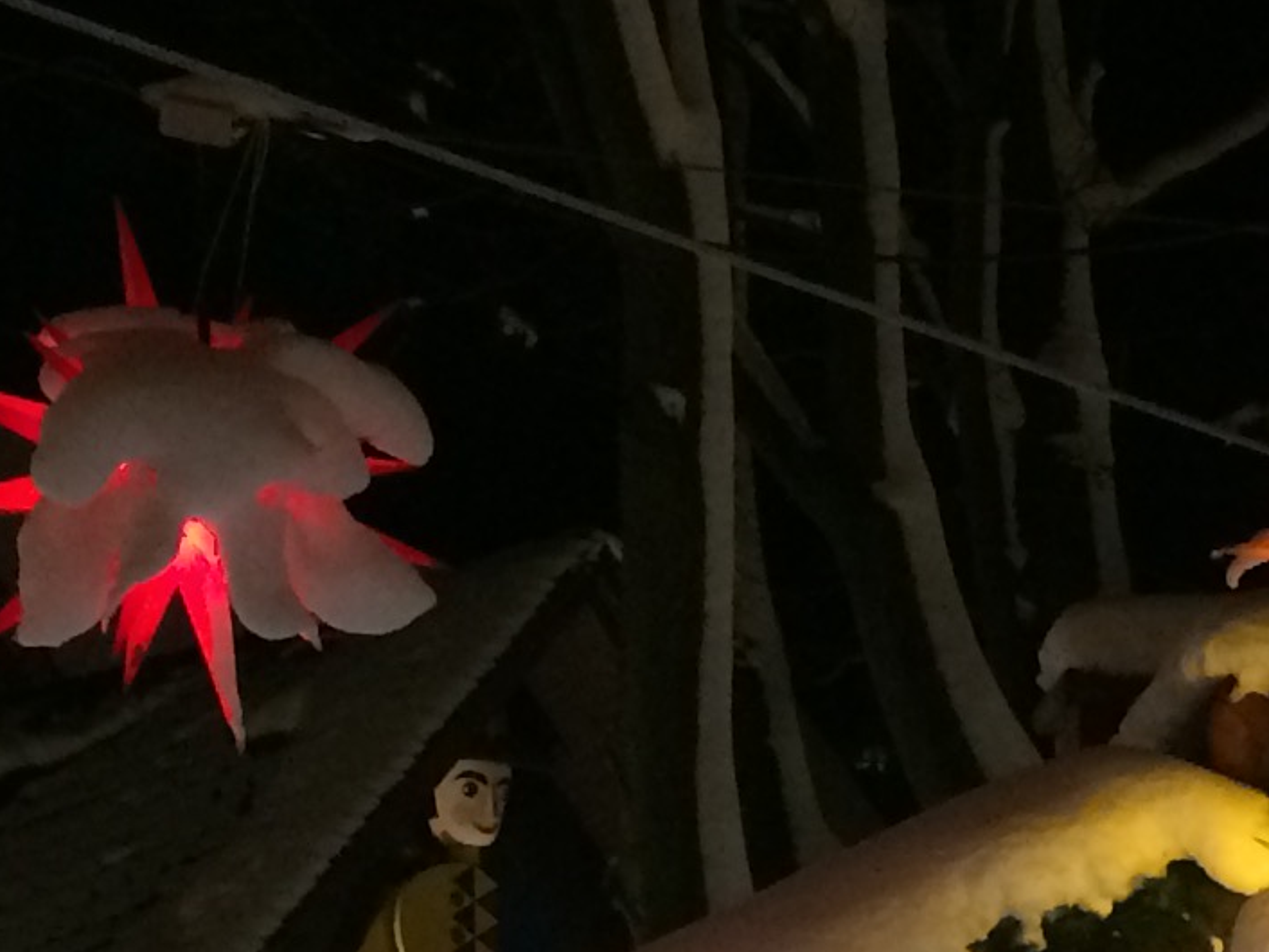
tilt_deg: +3.2
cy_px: 1230
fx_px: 4914
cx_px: 1271
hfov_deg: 14.5
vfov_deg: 10.8
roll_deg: +2.7
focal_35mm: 134
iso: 320
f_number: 2.2
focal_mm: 4.15
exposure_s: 1/20
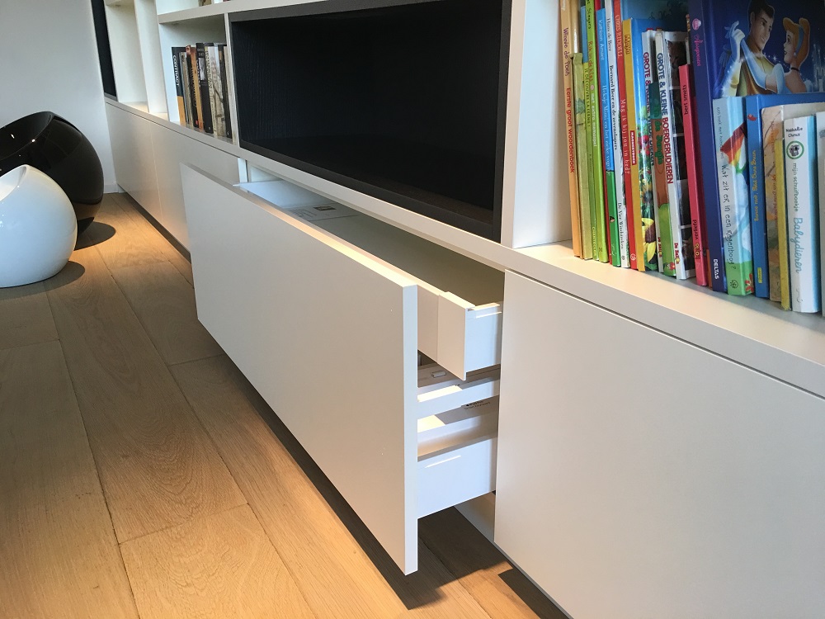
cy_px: 310
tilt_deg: -18.9
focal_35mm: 29
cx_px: 412
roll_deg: -0.3
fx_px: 691
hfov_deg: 61.7
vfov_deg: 48.2
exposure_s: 1/33
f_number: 2.2
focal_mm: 4.15
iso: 50
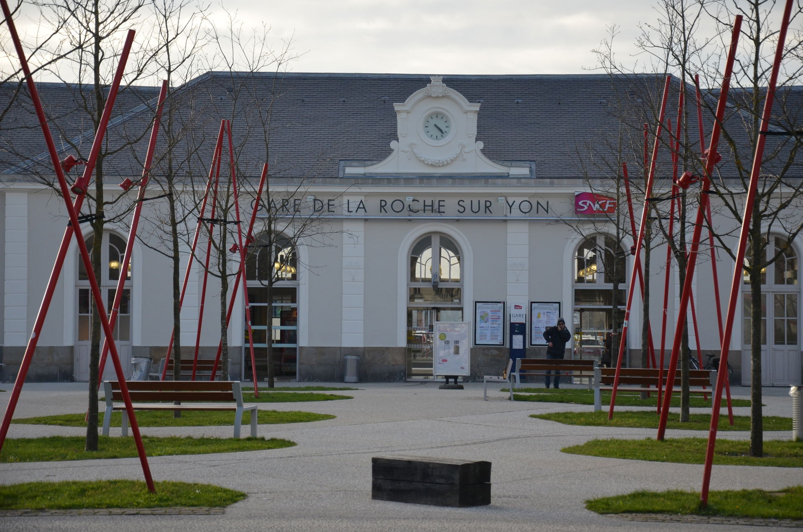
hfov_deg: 19.5
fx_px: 2337
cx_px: 402
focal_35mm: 105
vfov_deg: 13.0
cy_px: 266
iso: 500
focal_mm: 70
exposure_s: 1/1000
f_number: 5.3
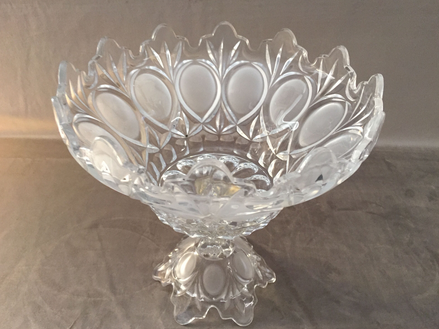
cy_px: 167
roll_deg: -3.0
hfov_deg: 60.0
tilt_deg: -34.9
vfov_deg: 46.8
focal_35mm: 30
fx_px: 380
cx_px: 214
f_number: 2.2
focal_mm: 4.15
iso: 200
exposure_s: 1/33
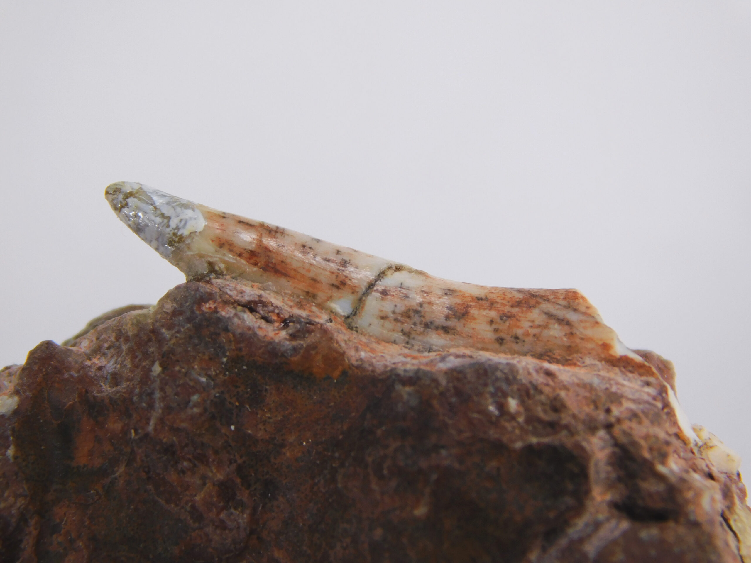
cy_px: 282
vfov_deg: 6.4
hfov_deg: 8.5
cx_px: 376
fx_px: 5033
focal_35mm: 232
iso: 125
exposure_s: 1/125
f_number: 5.6
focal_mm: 41.3
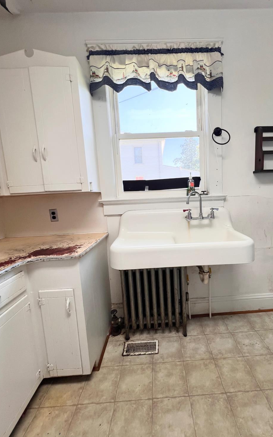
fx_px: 167
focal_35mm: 14
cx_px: 163
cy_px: 217
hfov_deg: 77.8
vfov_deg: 105.3
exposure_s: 1/120
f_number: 1.8
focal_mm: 1.57
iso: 50
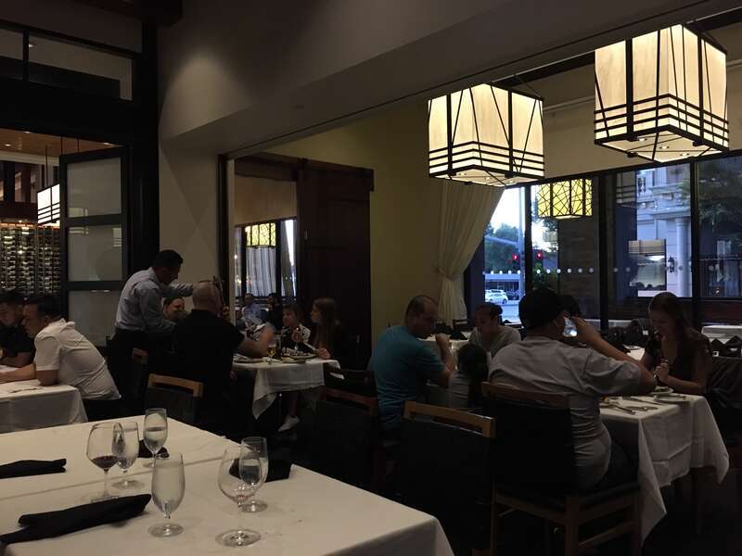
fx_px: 622
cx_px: 371
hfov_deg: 61.7
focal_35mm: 29
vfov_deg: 48.2
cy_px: 278
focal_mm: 4.15
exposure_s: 1/15
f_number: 2.2
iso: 200
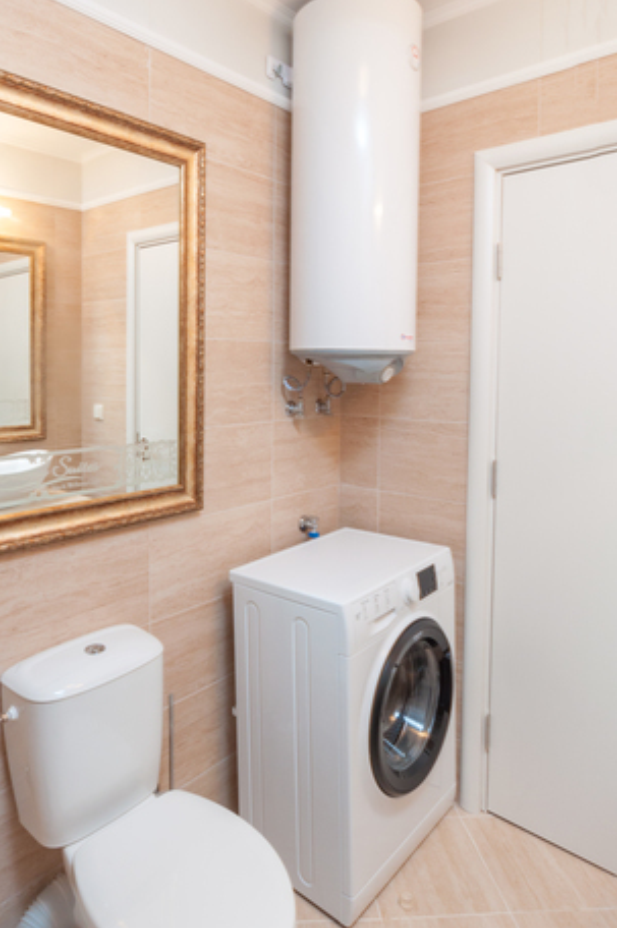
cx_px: 213
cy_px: 600
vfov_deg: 68.6
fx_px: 661
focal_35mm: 26
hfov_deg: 49.3
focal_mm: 13
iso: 200
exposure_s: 1/1.67
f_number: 13
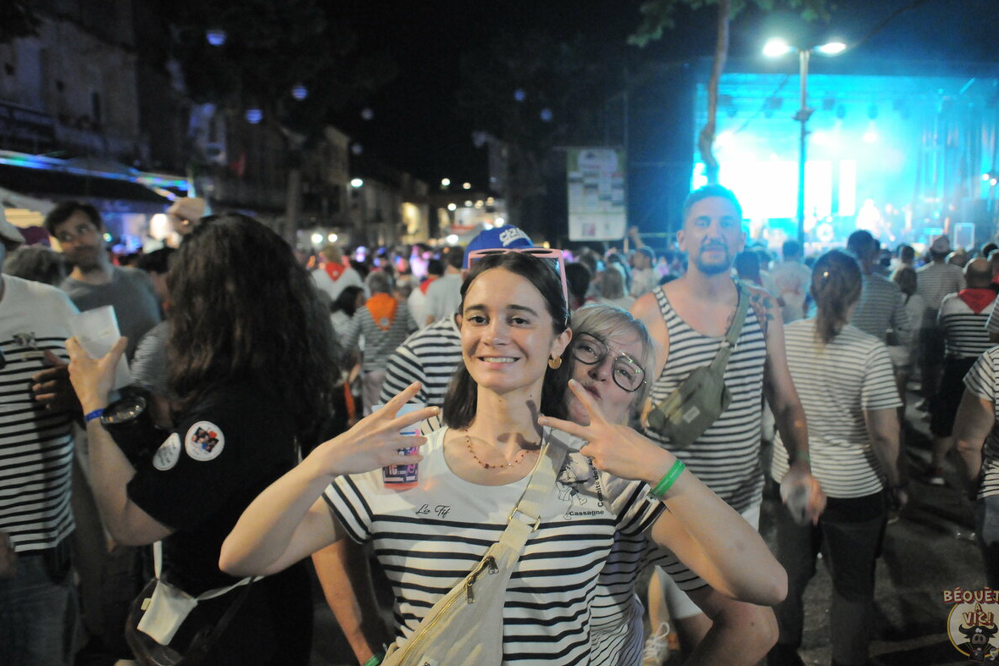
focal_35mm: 28
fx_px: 777
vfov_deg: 46.4
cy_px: 322
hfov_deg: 65.5
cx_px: 502
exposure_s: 1/40
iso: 3200
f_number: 2.8
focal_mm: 18
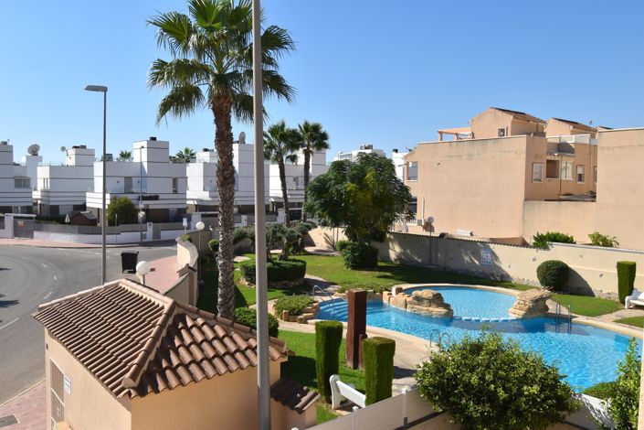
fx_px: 537
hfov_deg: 61.9
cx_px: 322
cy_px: 215
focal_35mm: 30
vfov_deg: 43.6
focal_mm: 20
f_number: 9
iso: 100
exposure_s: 1/320
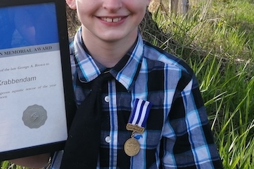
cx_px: 60
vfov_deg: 26.3
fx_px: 360
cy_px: 53
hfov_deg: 37.8
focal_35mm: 51
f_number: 1.8
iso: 50
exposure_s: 1/120
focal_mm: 3.62
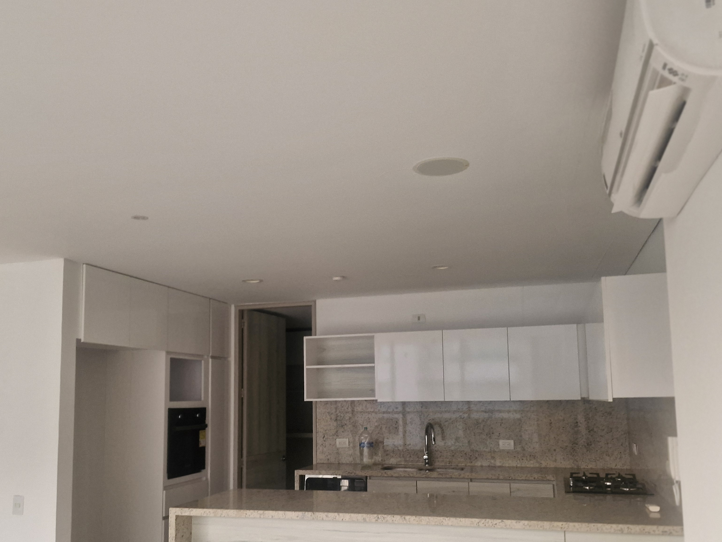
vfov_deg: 46.5
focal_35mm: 30
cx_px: 365
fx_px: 626
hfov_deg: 60.0
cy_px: 330
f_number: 1.8
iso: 200
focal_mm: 5.54
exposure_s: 1/120
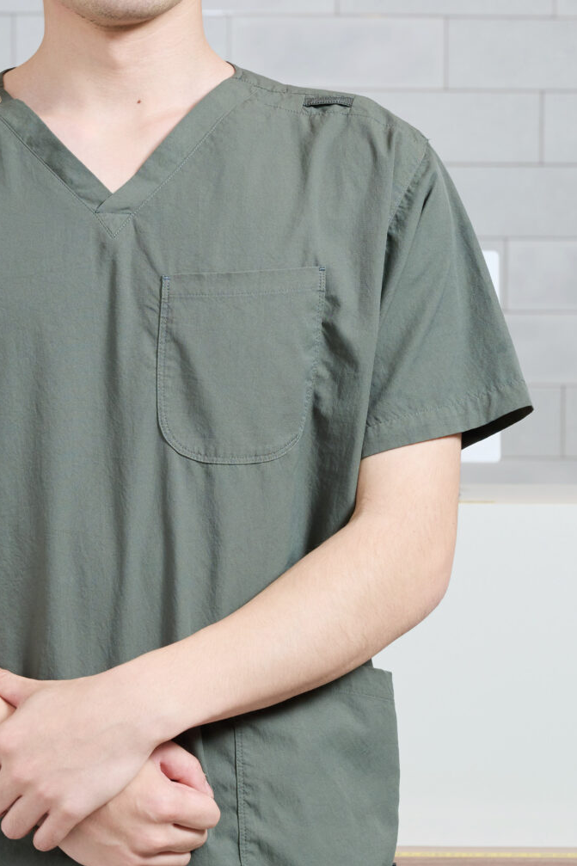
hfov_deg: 7.7
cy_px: 385
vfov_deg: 11.5
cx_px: 117
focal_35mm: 178
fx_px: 4281
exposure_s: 1/125
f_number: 7.1
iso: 250
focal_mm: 70
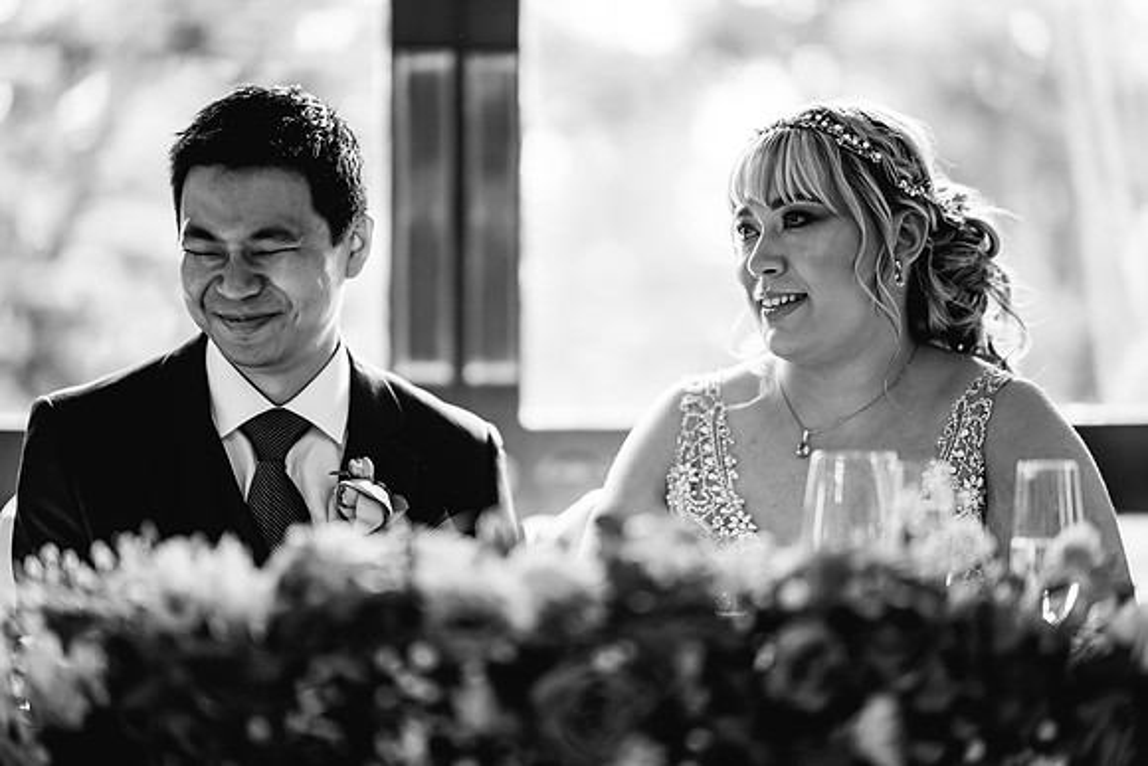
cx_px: 574
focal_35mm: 85
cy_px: 383
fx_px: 2711
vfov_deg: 16.1
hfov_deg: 23.9
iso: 200
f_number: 1.4
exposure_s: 1/250
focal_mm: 85
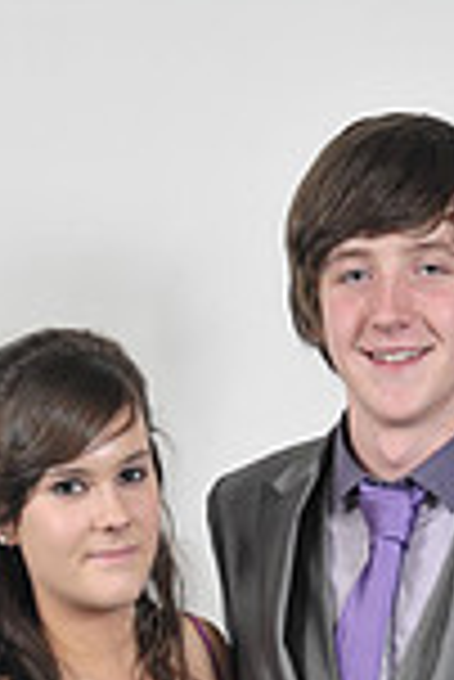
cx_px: 288
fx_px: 2529
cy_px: 1166
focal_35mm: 134
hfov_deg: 10.3
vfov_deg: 13.9
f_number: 7.1
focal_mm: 35
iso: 1000
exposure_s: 1/160
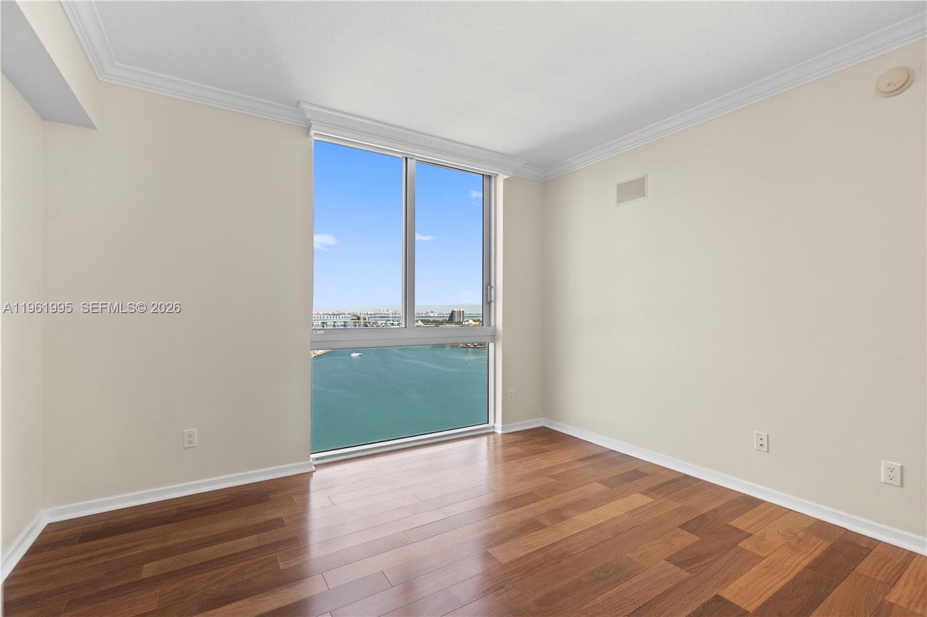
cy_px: 308
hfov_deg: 96.7
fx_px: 412
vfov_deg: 73.7
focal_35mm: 16
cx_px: 464
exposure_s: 1/40
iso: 200
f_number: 4
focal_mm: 16
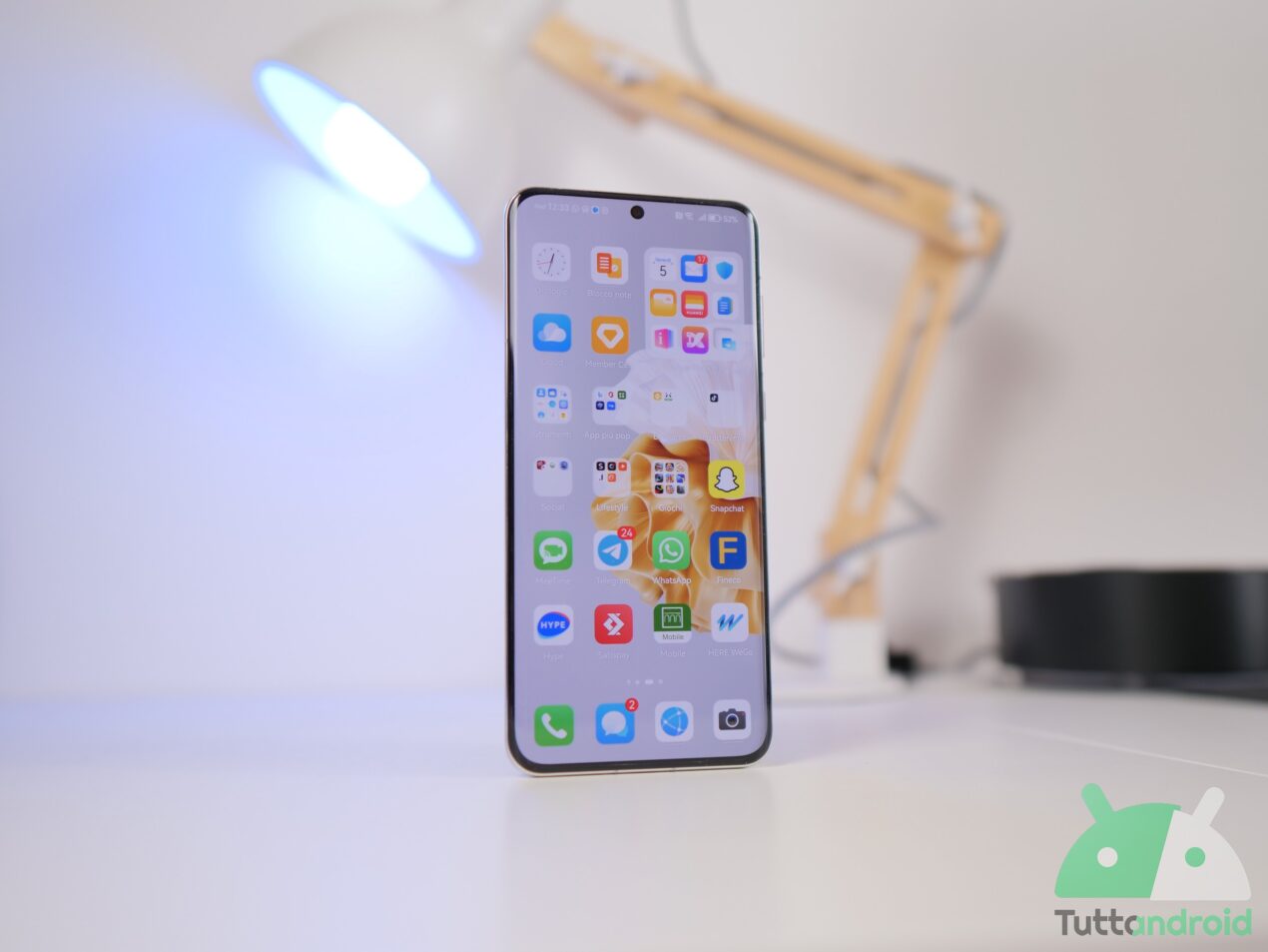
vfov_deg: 44.2
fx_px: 1172
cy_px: 476
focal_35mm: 32
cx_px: 634
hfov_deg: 56.8
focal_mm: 16
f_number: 1.6
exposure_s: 1/200
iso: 200
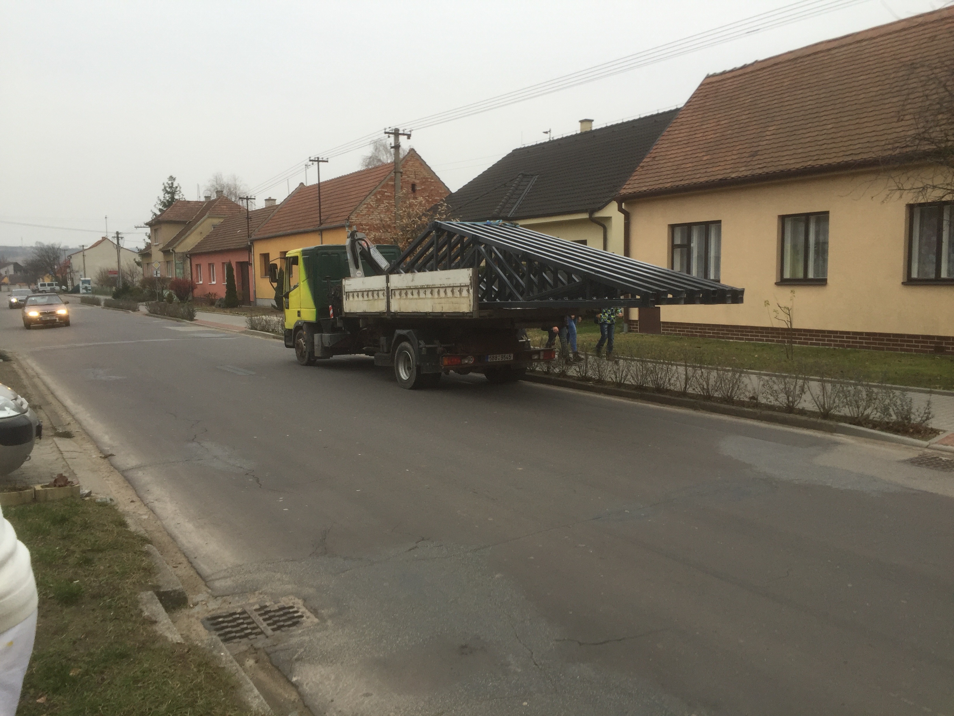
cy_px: 358
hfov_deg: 61.7
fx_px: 799
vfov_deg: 48.2
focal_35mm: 29
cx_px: 477
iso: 40
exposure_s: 1/100
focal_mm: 4.15
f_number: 2.2
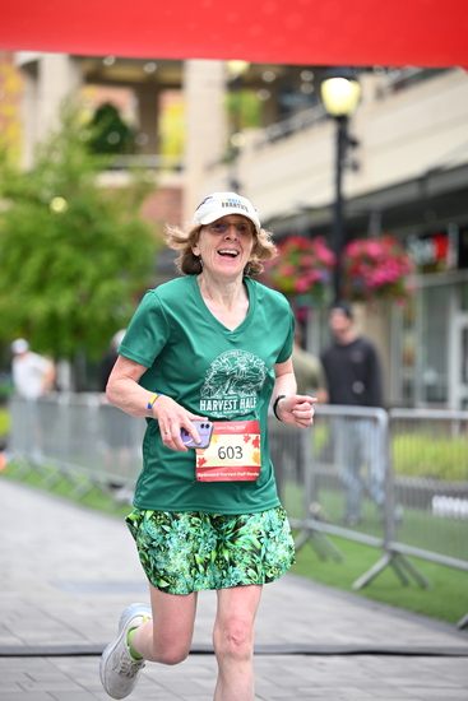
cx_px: 234
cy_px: 350
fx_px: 2241
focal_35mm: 115
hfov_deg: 11.9
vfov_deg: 17.8
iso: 640
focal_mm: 115
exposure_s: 1/1600
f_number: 2.8
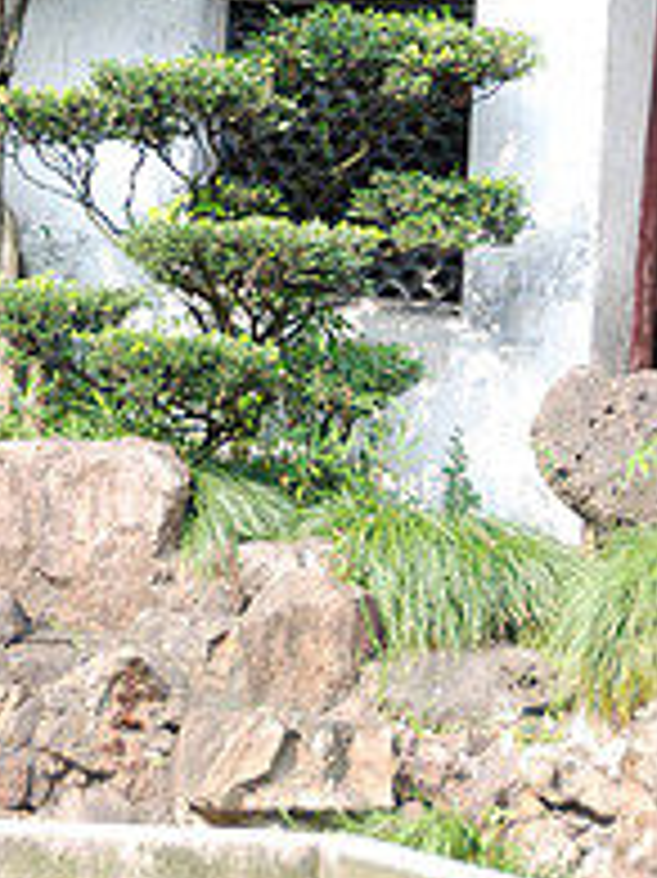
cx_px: -11
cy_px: -50
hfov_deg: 6.3
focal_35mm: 233
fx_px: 5903
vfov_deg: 8.4
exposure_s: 1/125
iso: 250
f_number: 5
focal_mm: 70
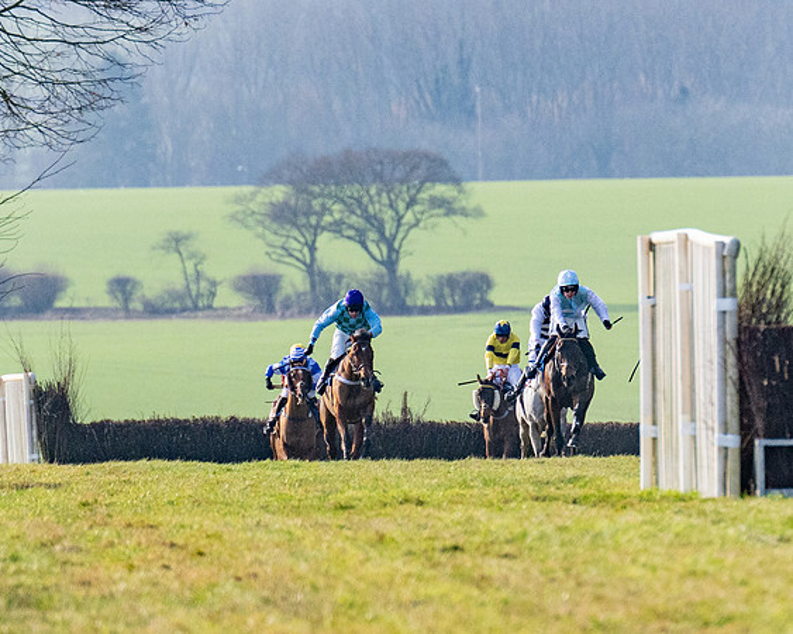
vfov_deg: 1.7
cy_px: 180
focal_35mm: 920
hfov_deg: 2.1
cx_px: 814
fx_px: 21588
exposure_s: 1/3200
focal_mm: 280
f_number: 4
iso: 400
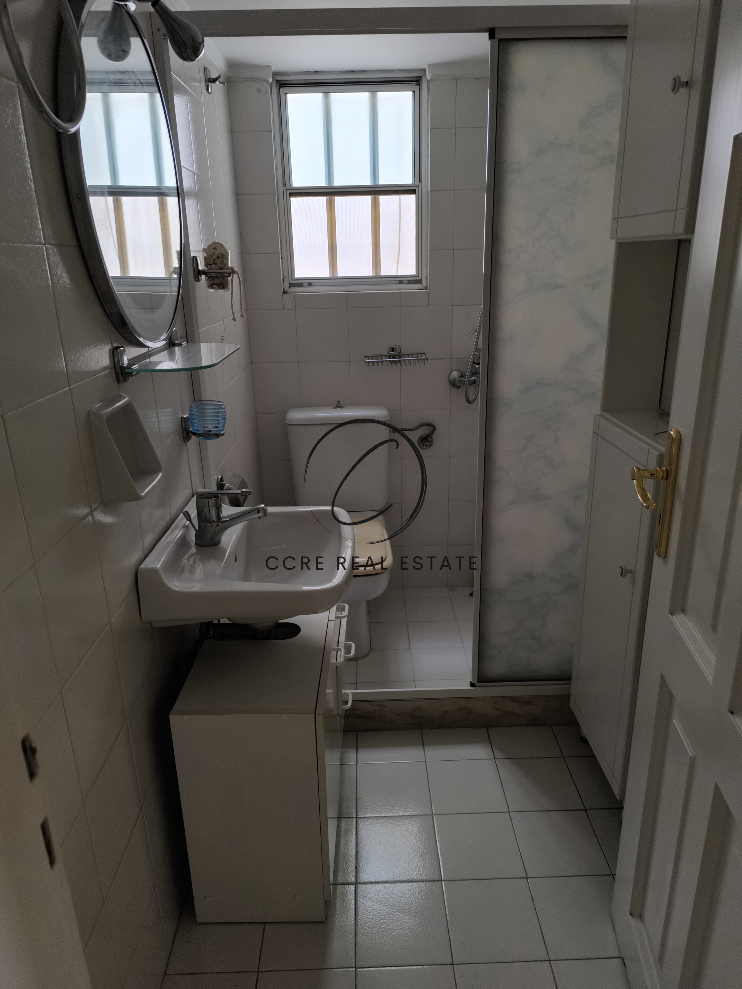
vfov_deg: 73.9
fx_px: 657
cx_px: 371
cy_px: 494
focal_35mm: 23
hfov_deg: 58.9
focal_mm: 6.14
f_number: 1.65
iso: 500
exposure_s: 1/100
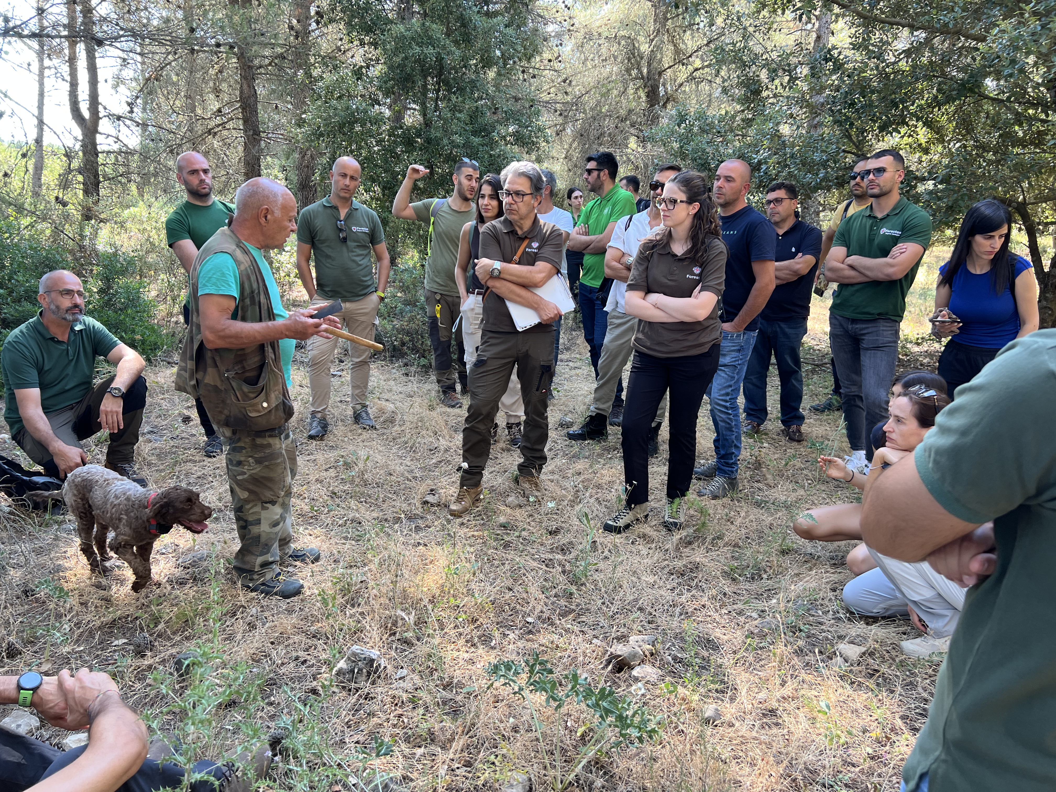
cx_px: 528
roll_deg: +2.0
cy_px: 396
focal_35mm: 26
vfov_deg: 53.1
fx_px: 793
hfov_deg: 67.3
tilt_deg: -16.6
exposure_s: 1/121
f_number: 1.5
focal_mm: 5.7
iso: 40
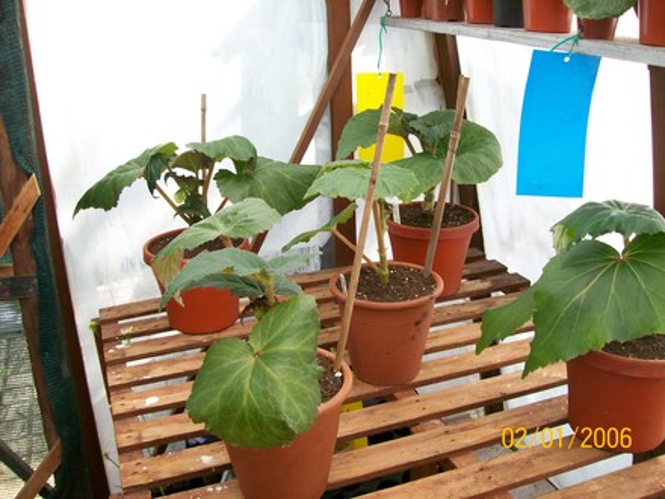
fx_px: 692
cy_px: 250
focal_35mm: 36
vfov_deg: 39.7
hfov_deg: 51.4
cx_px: 332
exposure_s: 1/270
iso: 80
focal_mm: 6
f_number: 2.7
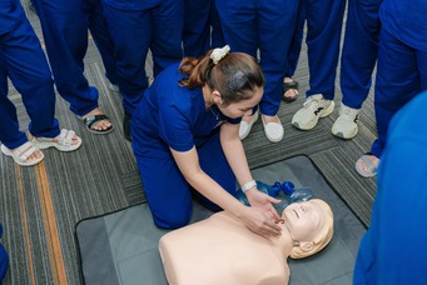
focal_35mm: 45
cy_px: 37
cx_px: 228
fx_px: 534
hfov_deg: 43.5
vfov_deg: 28.9
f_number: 2.8
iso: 1000
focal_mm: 24
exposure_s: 1/160
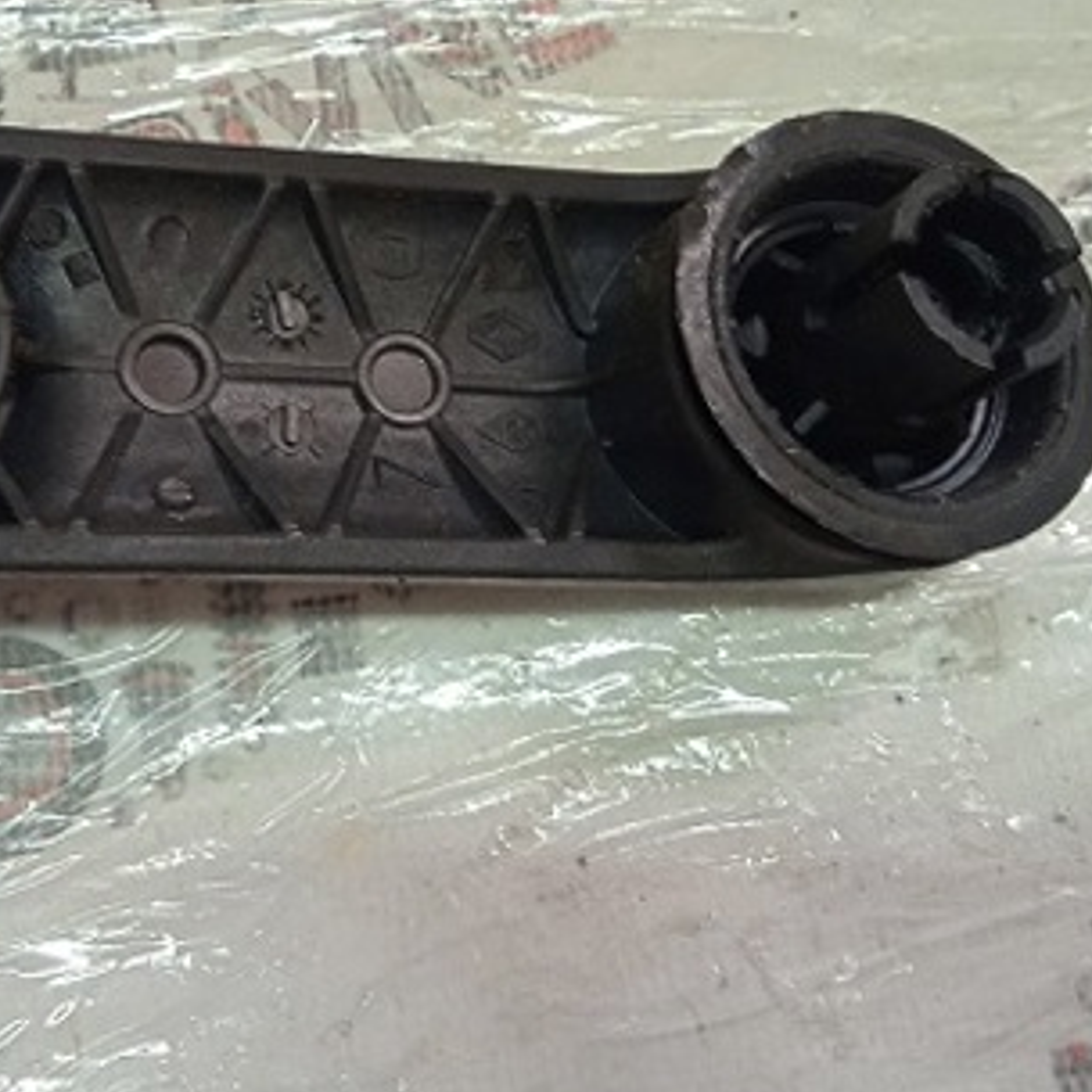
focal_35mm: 52
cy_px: 325
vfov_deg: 32.4
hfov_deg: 32.4
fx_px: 1856
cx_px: 327
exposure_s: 1/33.3
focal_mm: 3.43
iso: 268
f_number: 2.2
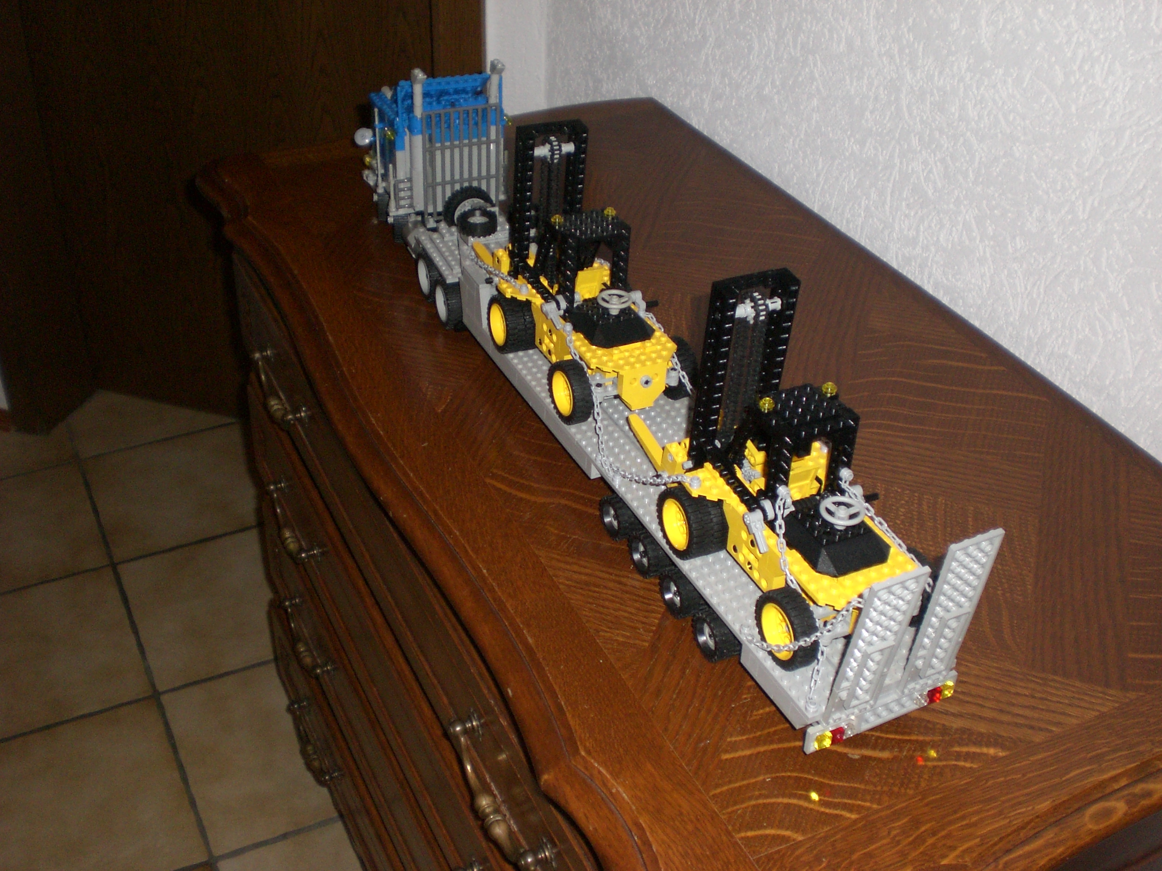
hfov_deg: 49.0
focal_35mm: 38
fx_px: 1276
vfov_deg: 37.7
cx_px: 581
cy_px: 436
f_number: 3.1
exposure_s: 1/60
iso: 200
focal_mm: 6.3
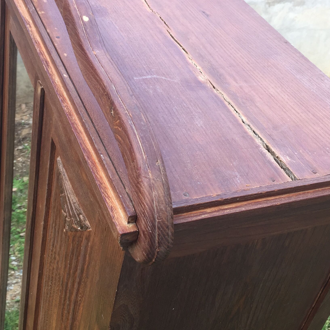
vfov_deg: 33.2
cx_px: 176
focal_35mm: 51
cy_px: 118
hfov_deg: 33.4
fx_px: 550
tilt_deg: -31.3
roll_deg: -12.6
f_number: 2.2
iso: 32
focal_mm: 4.15
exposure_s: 1/154
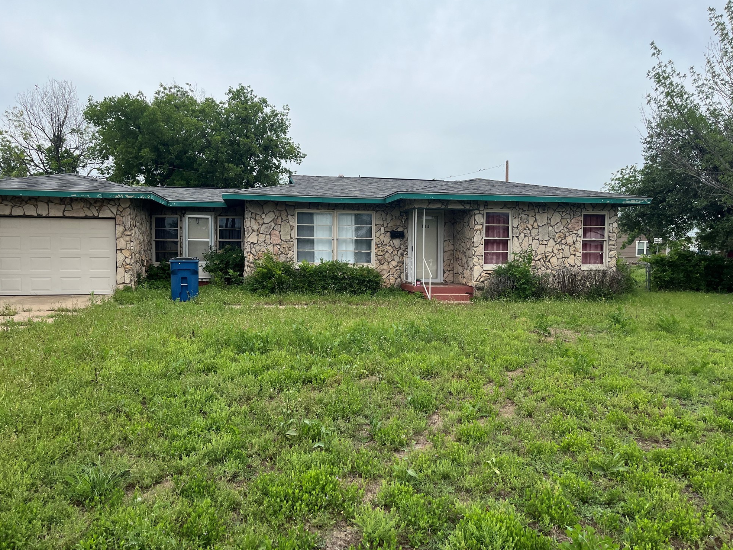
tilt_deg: -4.5
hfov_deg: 65.3
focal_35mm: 27
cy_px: 271
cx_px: 364
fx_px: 572
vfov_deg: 51.4
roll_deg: +0.7
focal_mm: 5.1
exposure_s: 1/3311
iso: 50
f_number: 1.6
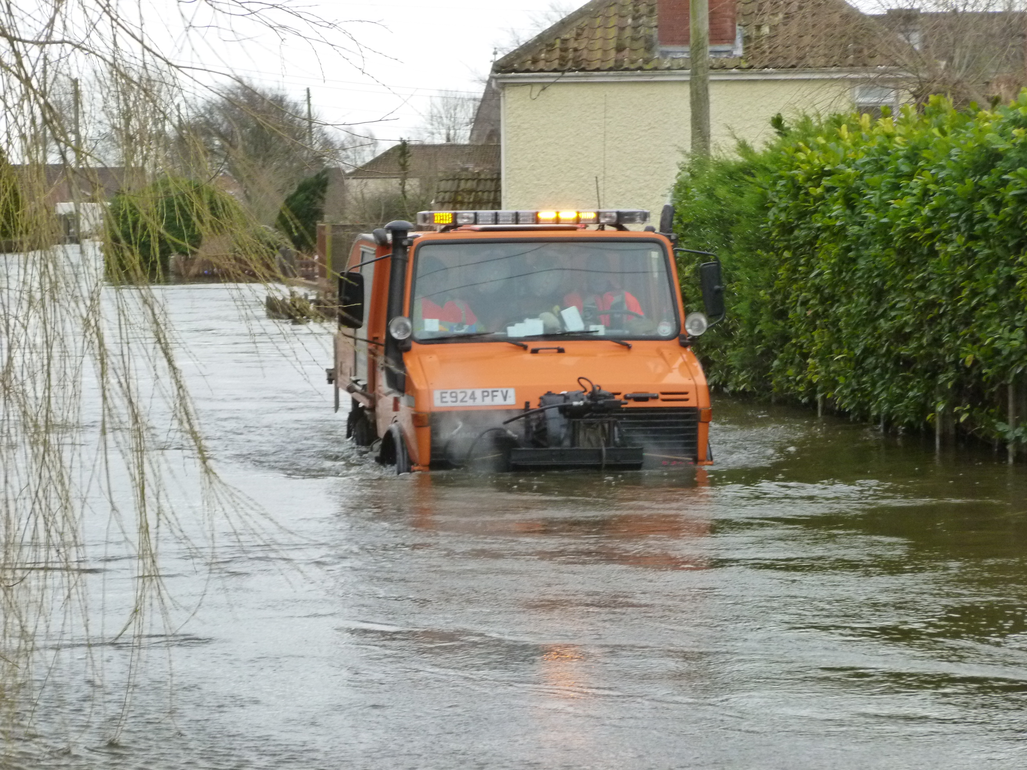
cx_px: 514
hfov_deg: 15.9
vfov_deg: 12.0
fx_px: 3679
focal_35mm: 124
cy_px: 385
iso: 400
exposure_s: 1/160
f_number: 4.9
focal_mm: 22.1
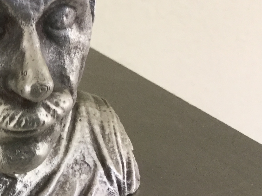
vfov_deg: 15.9
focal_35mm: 93
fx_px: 704
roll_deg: -2.5
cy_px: 63
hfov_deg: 19.9
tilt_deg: -18.5
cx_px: -48
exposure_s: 1/30
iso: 80
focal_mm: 3.3
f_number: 2.4
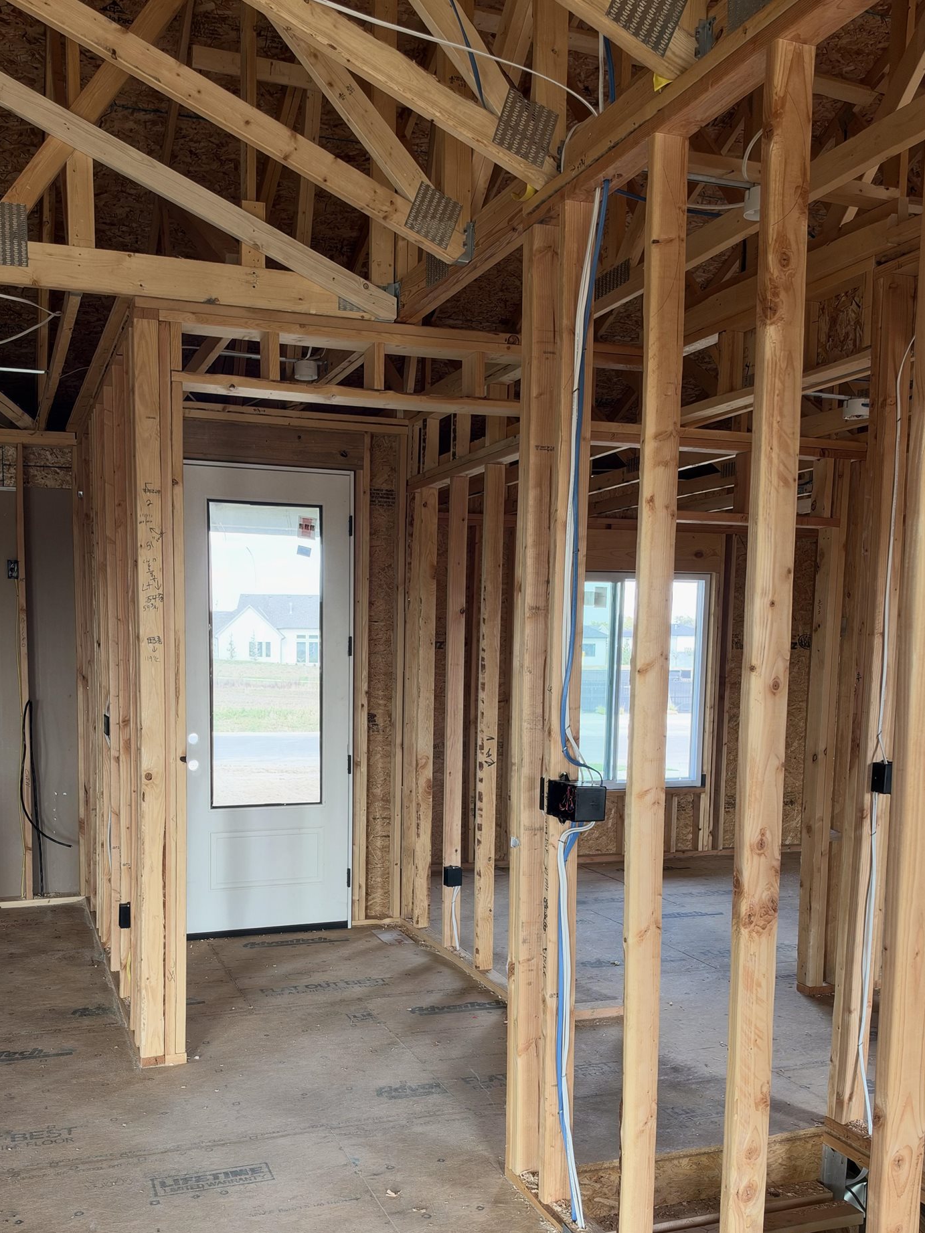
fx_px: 1069
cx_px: 373
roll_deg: -0.6
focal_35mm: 30
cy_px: 749
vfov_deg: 59.4
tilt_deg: -5.5
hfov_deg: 46.5
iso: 200
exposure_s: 1/129
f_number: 1.8
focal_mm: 6.93
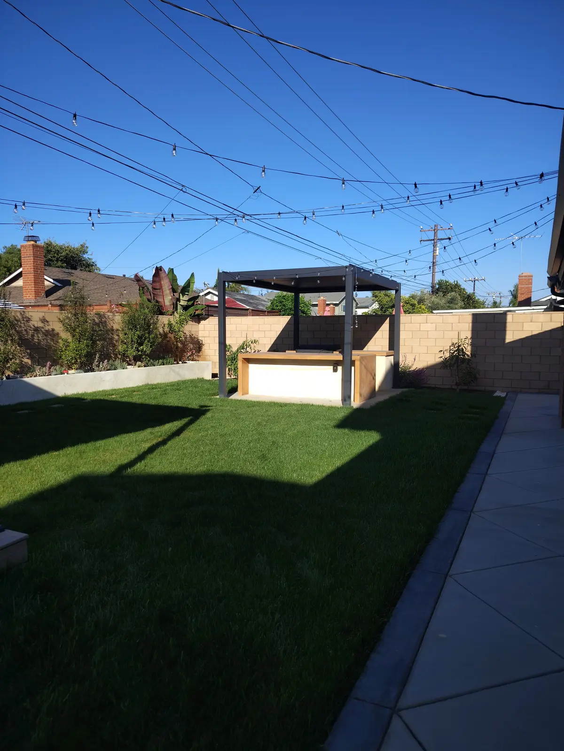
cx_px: 282
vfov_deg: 71.6
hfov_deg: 56.8
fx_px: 521
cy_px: 376
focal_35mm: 24
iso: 100
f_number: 1.8
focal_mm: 5.56
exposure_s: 1/1614
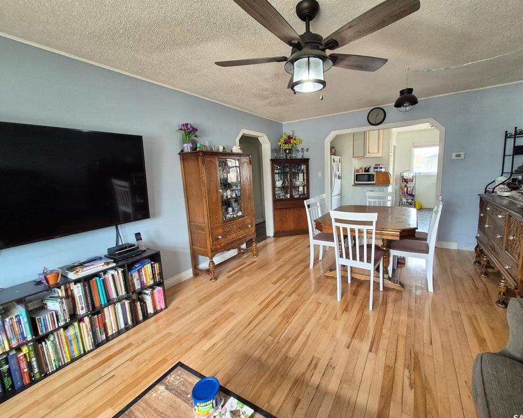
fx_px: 217
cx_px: 281
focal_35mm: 14
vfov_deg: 88.0
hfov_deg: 100.5
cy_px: 206
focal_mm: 1.74
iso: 400
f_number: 2.2
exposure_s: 1/60
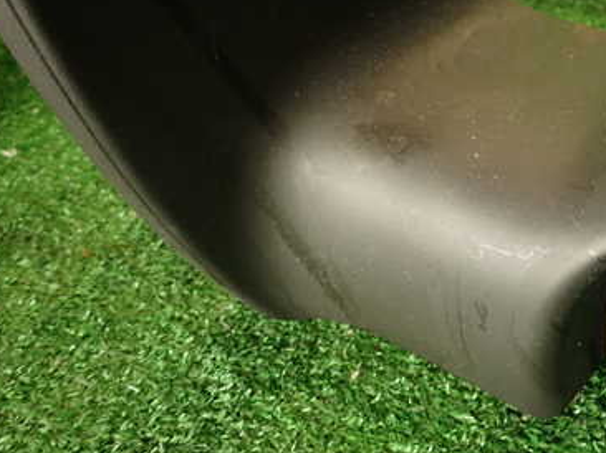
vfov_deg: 34.7
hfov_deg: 43.9
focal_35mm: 41
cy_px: 141
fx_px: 717
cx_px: 474
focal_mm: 4.5
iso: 200
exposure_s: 1/40
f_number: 2
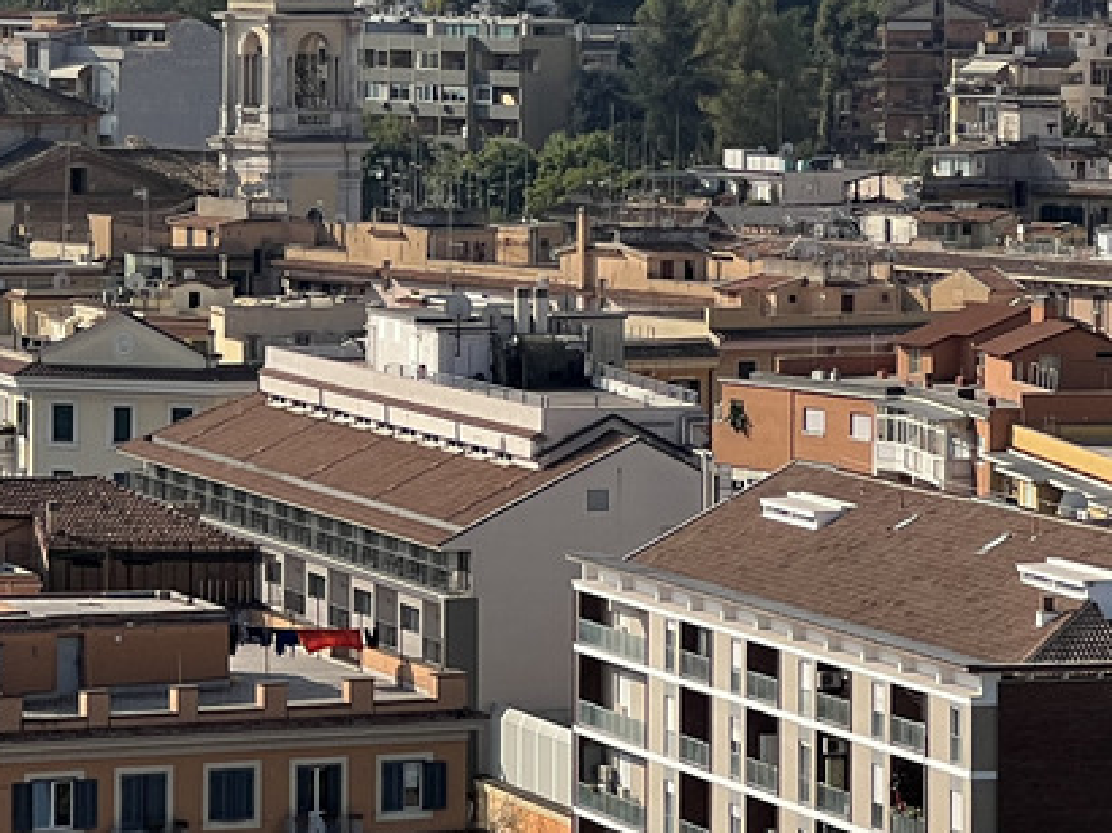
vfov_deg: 6.6
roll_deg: -0.1
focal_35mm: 225
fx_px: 7226
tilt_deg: -0.2
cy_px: -32
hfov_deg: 8.8
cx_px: 528
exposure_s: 1/1508
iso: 32
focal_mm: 9
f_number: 2.8
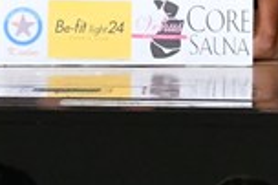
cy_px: -233
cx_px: 131
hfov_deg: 2.7
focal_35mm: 764
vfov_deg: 1.8
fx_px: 5893
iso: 8000
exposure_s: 1/400
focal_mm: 100
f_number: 5.6
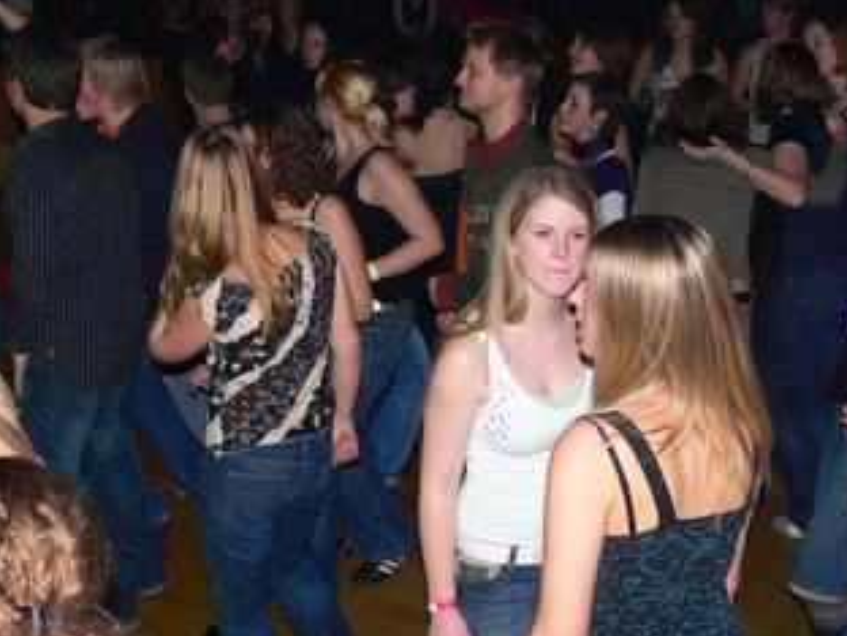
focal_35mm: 53
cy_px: 345
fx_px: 1297
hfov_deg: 36.2
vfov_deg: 27.5
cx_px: 456
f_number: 2.8
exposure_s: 1/30
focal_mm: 7.4
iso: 100
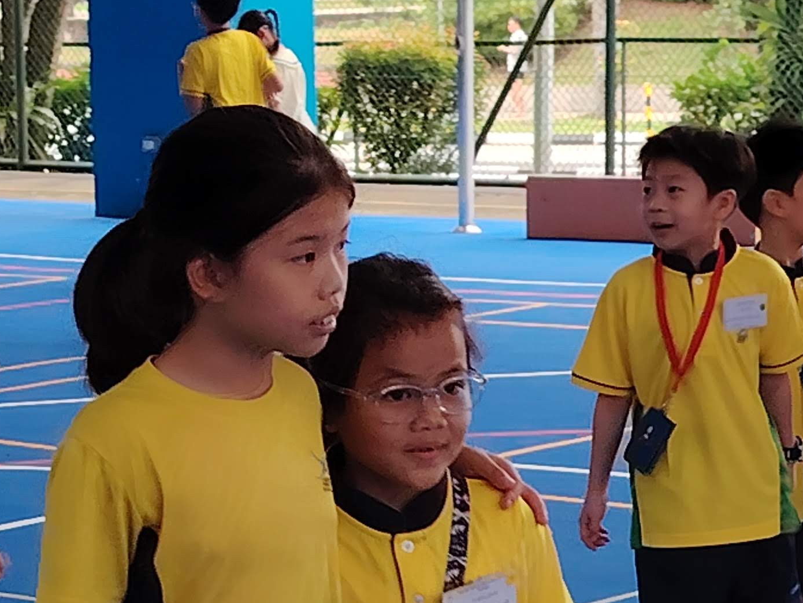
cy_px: 616
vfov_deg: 10.4
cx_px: 306
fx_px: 3271
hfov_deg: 14.0
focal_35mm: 141
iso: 159
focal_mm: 5.25
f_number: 1.75
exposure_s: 1/100
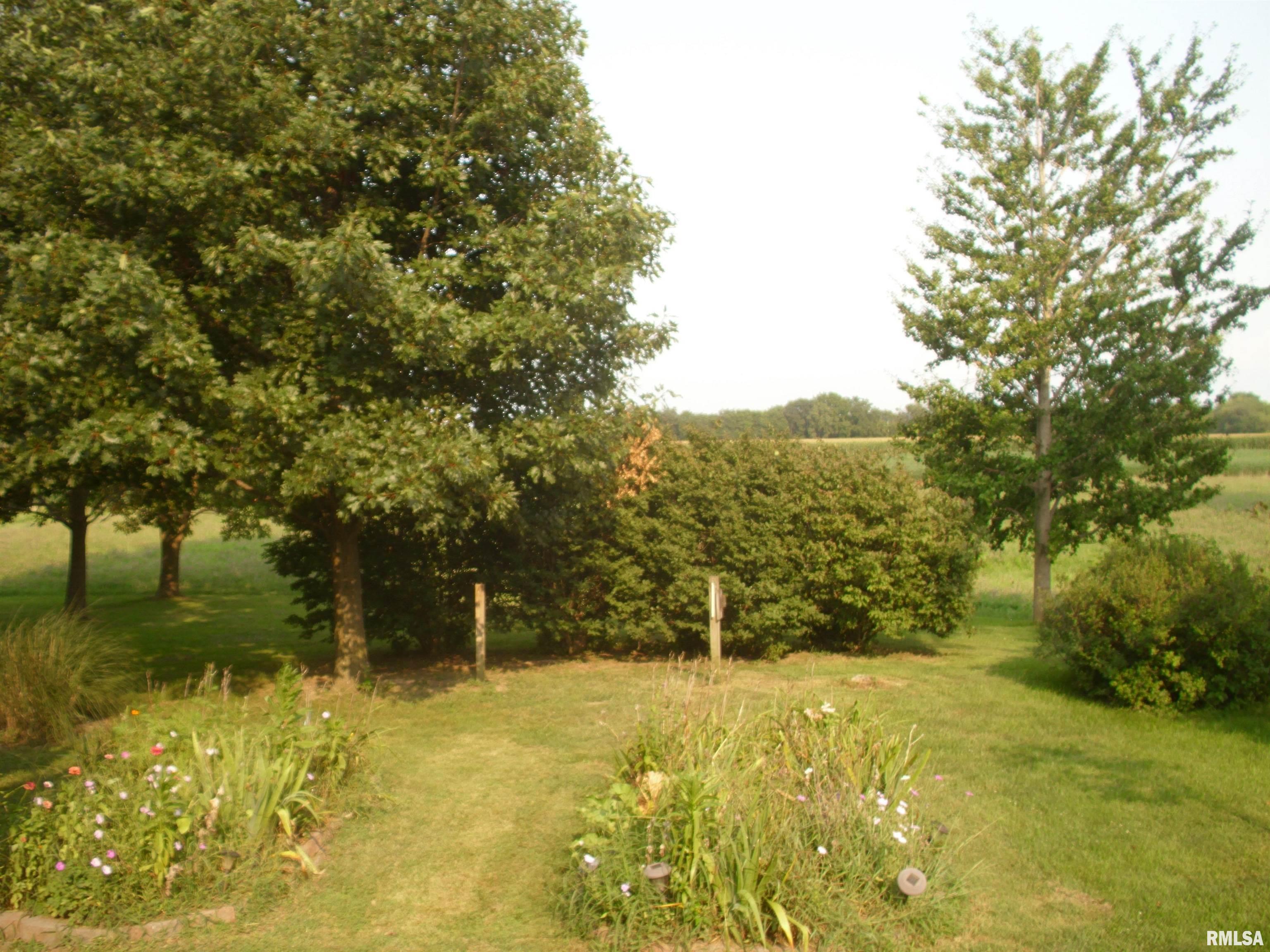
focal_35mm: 38
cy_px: 476
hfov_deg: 49.0
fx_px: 1394
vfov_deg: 37.7
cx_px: 635
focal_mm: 6.3
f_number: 2.9
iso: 50
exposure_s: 1/224
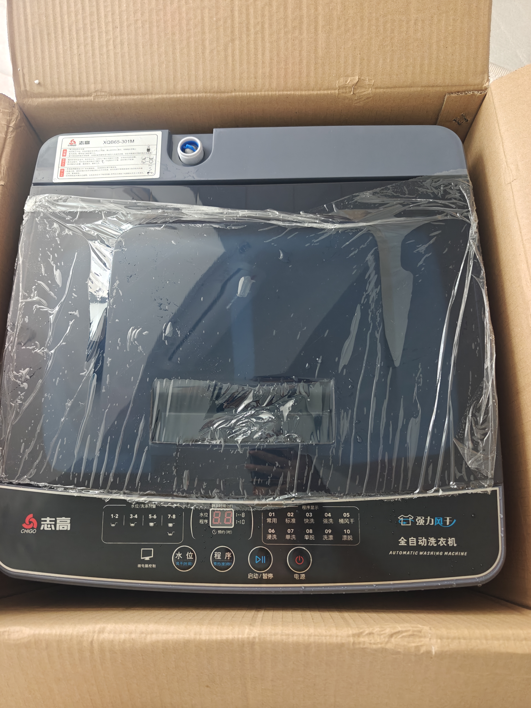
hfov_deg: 58.9
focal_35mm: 23
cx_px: 266
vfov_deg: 73.9
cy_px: 354
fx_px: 470
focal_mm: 6.06
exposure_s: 1/100
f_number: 1.6
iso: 640
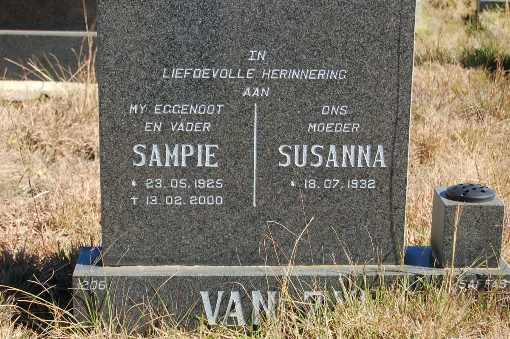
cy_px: 170
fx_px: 1104
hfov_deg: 26.0
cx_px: 255
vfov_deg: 17.4
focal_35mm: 78
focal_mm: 52
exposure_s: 1/200
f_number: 6.3
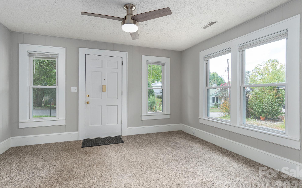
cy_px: 93
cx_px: 151
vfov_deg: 65.0
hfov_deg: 91.1
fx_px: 148
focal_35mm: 18
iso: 320
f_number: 7.1
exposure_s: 1/80
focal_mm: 17
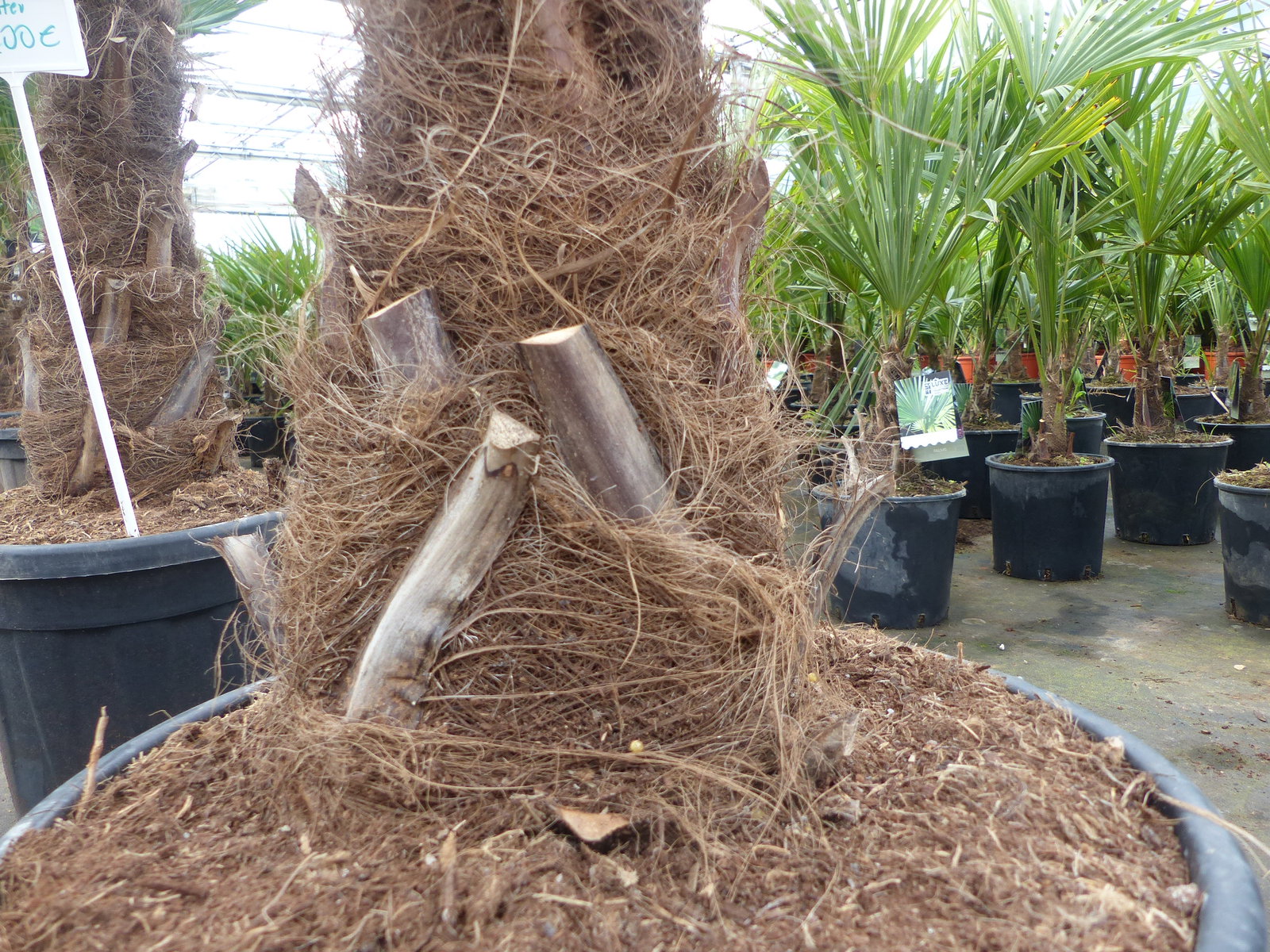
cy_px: 476
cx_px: 635
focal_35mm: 25
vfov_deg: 54.9
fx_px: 917
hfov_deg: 69.4
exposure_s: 1/80
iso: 100
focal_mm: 4.5
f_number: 2.8
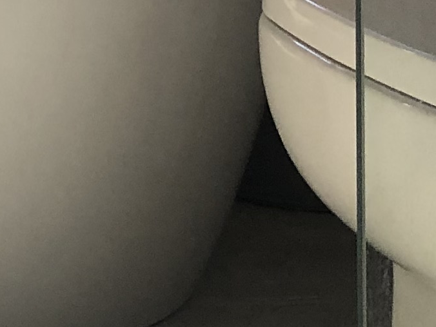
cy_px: -388
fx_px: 2103
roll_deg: +1.5
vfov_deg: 8.3
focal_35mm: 167
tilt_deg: -3.5
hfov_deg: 10.1
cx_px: -668
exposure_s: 1/33
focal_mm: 4
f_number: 1.8
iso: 20
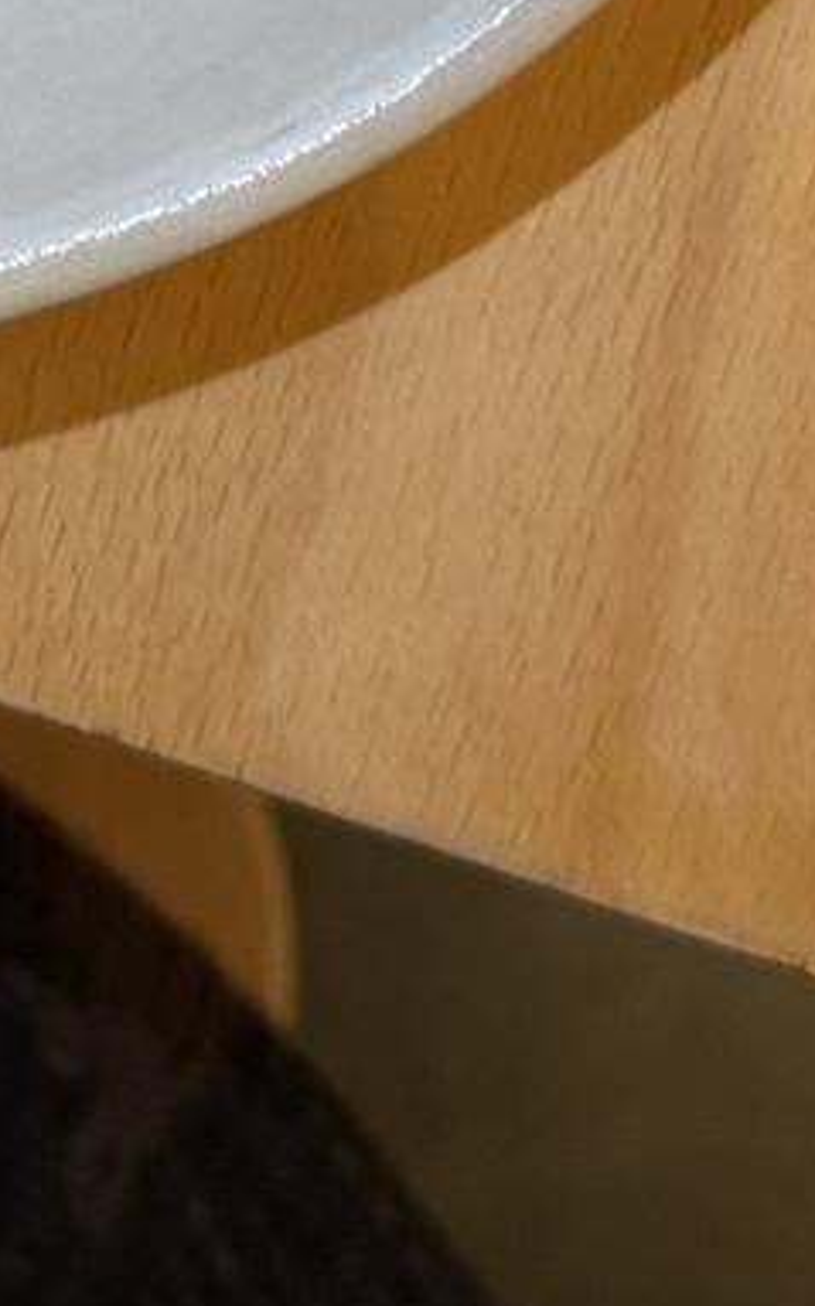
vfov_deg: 14.0
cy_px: -852
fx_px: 4839
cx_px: -259
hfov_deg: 9.5
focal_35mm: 136
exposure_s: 1/50
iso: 500
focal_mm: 6.76
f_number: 1.78
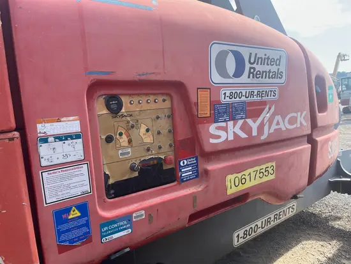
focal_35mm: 26
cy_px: 132
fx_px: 264
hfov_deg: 67.3
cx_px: 176
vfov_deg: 53.1
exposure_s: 1/1175
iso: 50
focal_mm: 5.1
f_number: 1.6
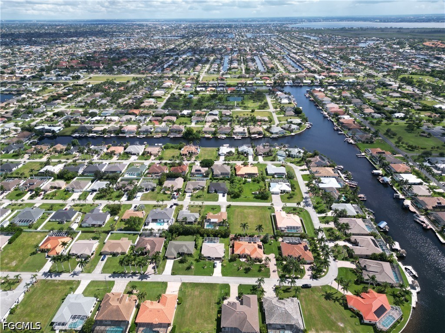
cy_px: 166
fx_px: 309
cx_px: 222
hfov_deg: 71.6
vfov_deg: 56.8
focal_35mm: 24
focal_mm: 6.72
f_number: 1.7
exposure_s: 1/3000
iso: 140
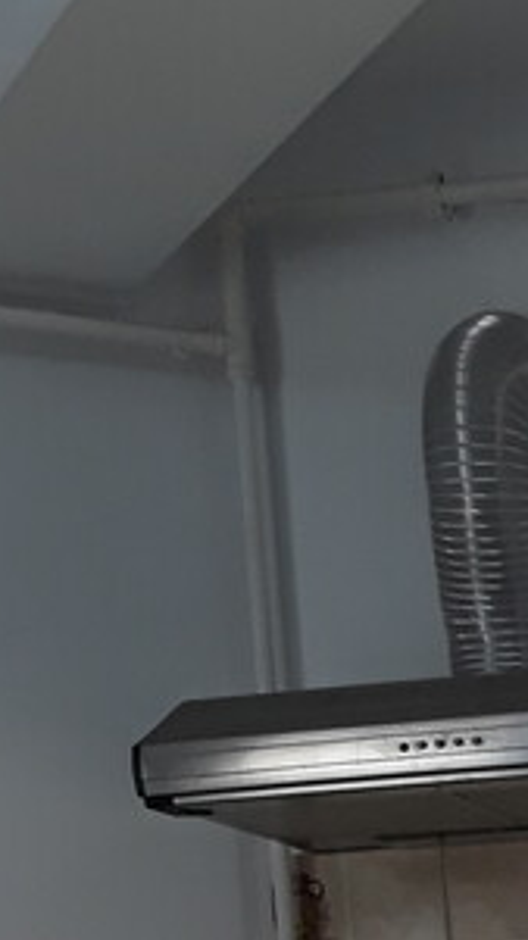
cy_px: 1296
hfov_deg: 10.7
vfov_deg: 19.4
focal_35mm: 100
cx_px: 1181
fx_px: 2492
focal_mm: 3.71
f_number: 1.7
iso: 50
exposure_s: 1/100
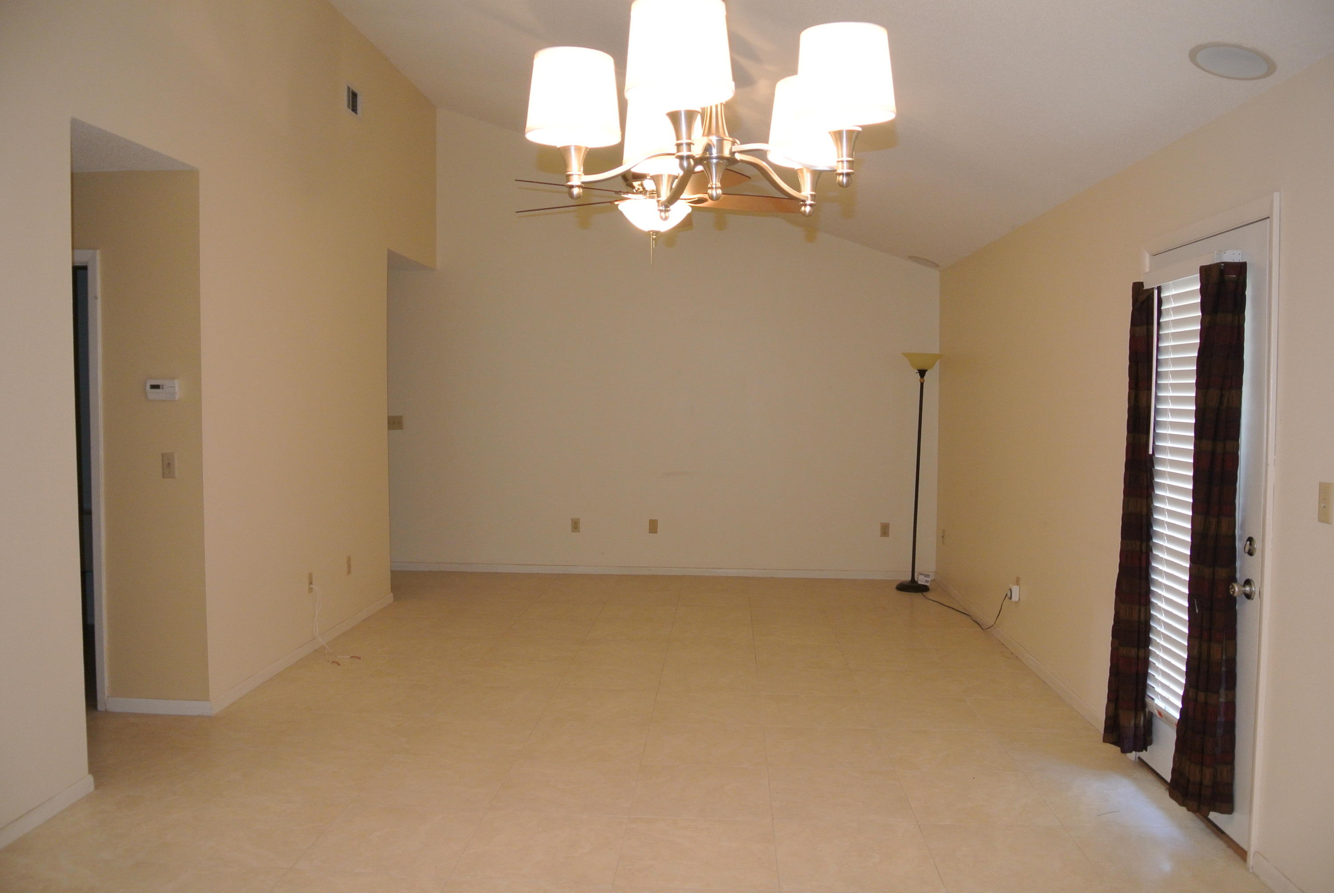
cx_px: 667
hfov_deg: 67.3
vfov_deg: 48.0
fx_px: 1002
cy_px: 446
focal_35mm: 27
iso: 400
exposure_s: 1/60
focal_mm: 10
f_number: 3.5
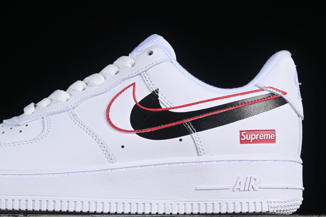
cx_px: 109
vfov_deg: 10.7
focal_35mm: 128
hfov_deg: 16.0
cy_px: 101
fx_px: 1159
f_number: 8
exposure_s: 1/125
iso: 160
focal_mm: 50
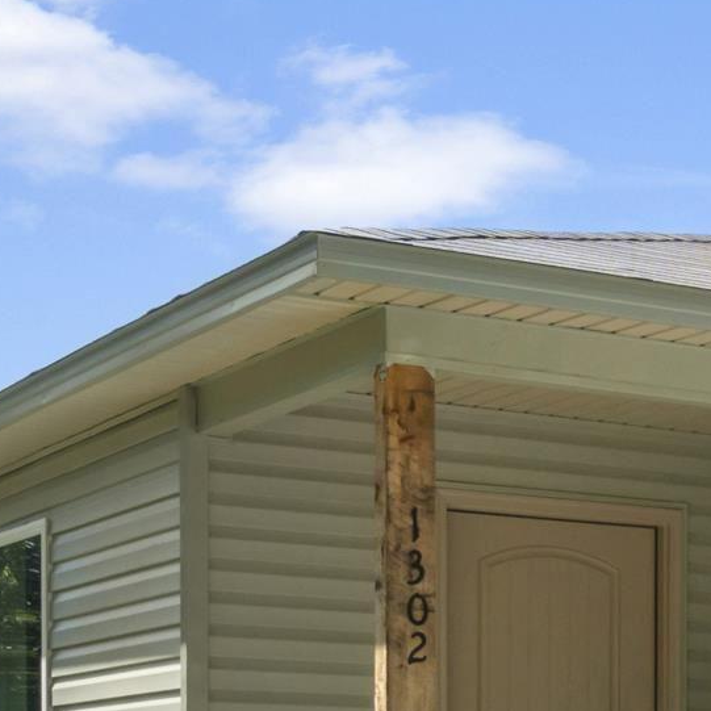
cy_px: 868
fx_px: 2463
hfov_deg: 14.7
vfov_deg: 15.8
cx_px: 1203
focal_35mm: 106
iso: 250
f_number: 9
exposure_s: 1/400
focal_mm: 18
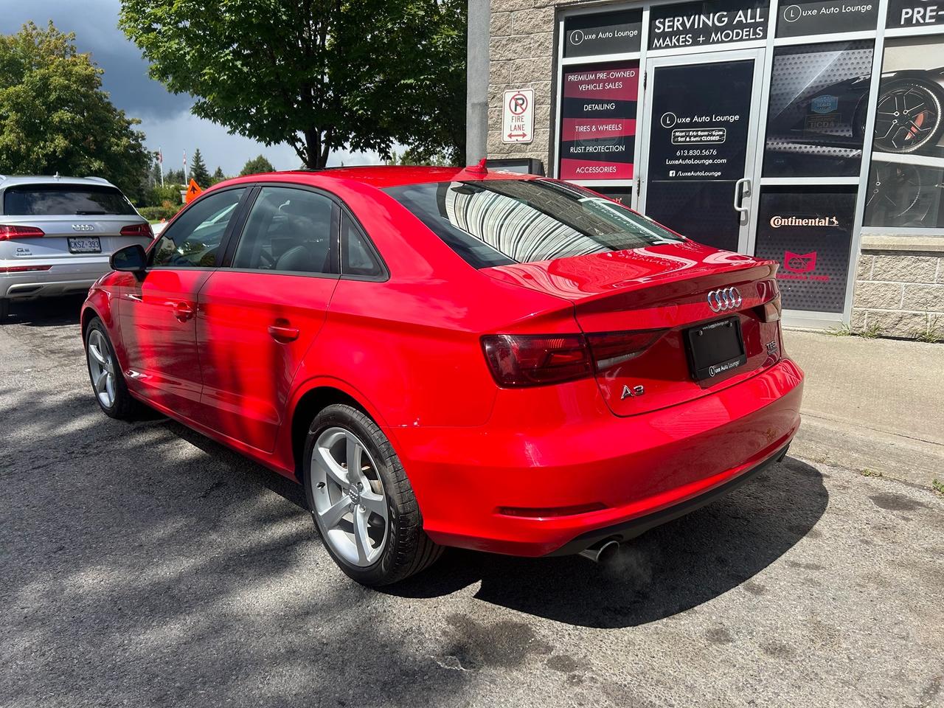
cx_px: 472
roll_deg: -1.0
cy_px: 354
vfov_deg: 53.1
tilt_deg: -10.9
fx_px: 709
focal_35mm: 26
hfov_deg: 67.3
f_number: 1.5
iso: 50
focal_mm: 5.7
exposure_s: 1/3257
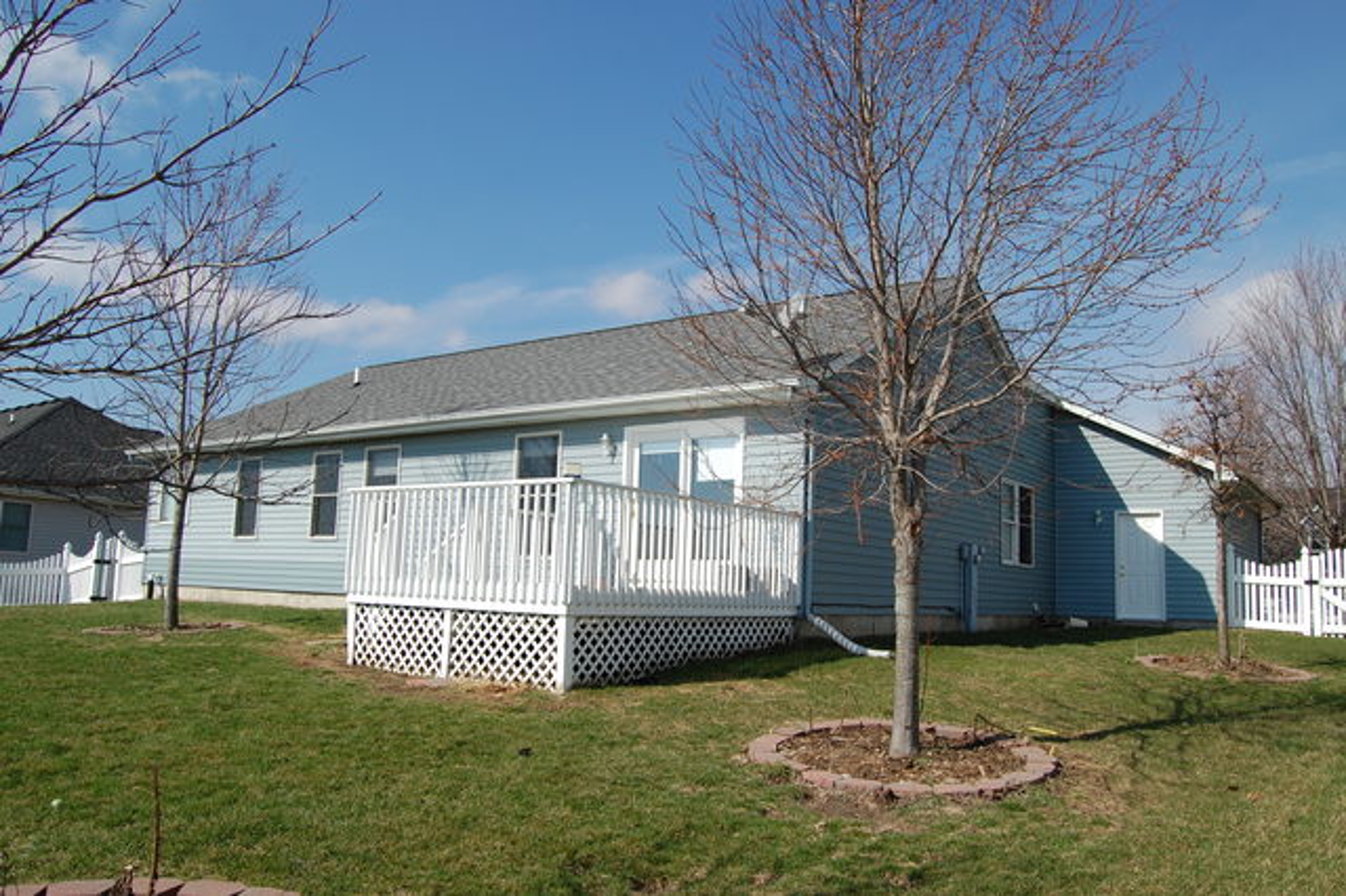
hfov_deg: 67.4
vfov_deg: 47.9
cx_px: 673
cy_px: 448
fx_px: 1009
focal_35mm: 27
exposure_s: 1/400
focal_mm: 18
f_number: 10
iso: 200
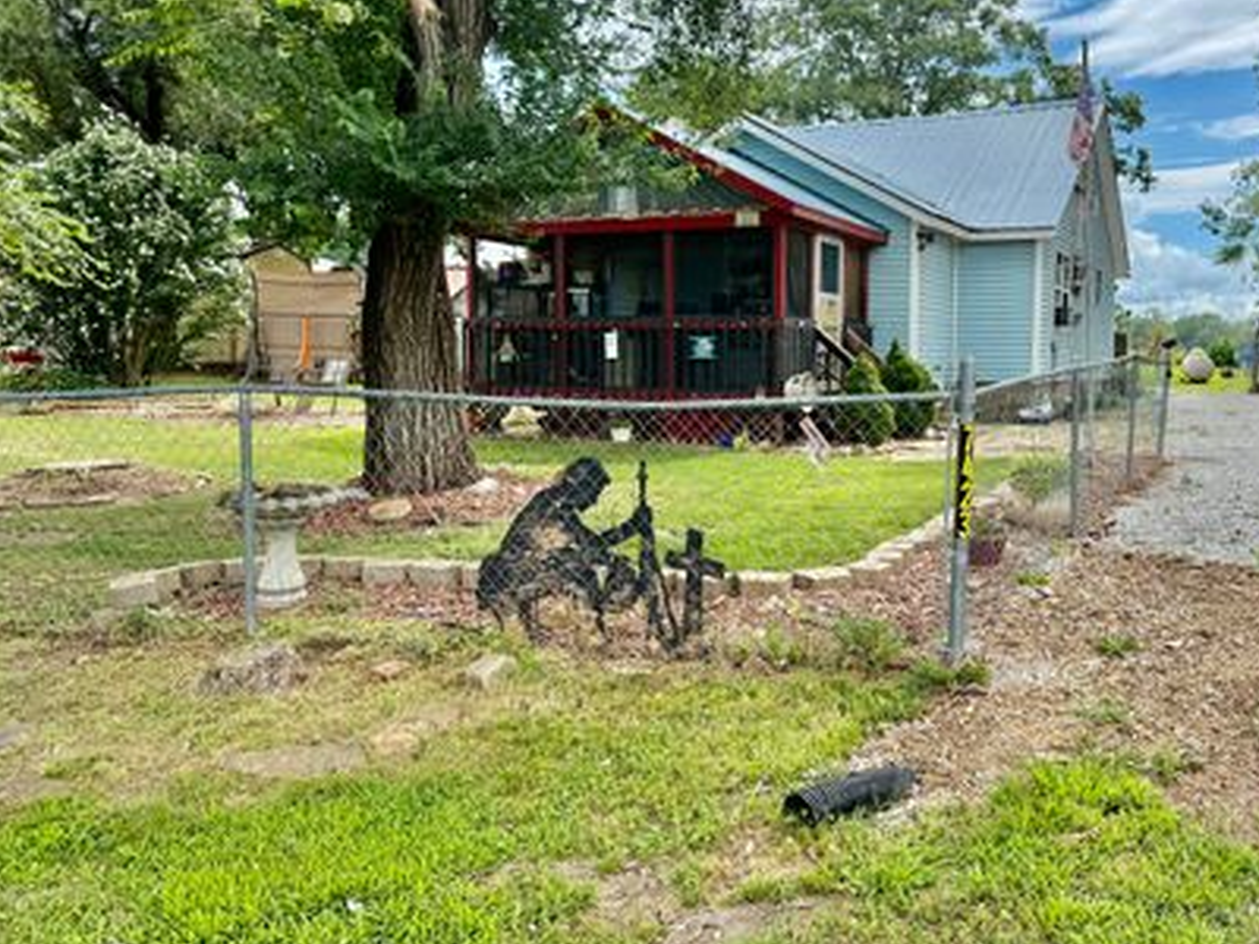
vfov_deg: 46.7
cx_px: 781
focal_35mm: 30
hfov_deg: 59.3
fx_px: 1091
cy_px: 404
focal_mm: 6.76
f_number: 1.78
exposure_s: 1/2801
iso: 100
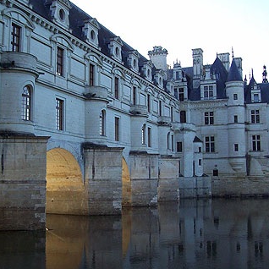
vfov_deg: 37.5
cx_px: 120
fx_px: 396
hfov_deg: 37.5
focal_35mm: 45
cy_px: 129
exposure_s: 1/335
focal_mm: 6
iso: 80
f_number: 2.7
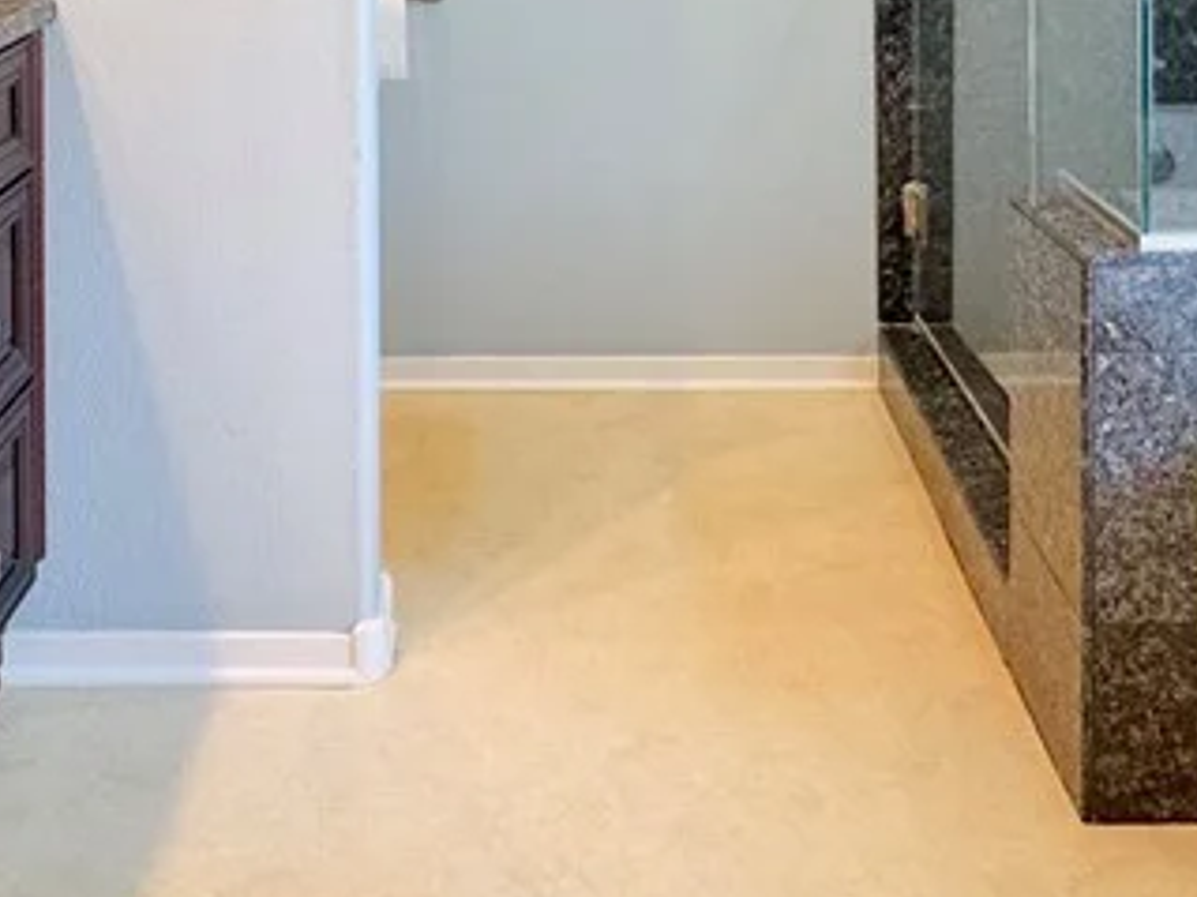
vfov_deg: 27.3
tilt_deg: -1.3
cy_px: -251
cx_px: 585
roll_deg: +0.7
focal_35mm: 45
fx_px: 1555
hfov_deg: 42.1
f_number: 2.2
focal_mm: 2.22
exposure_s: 1/120
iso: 250
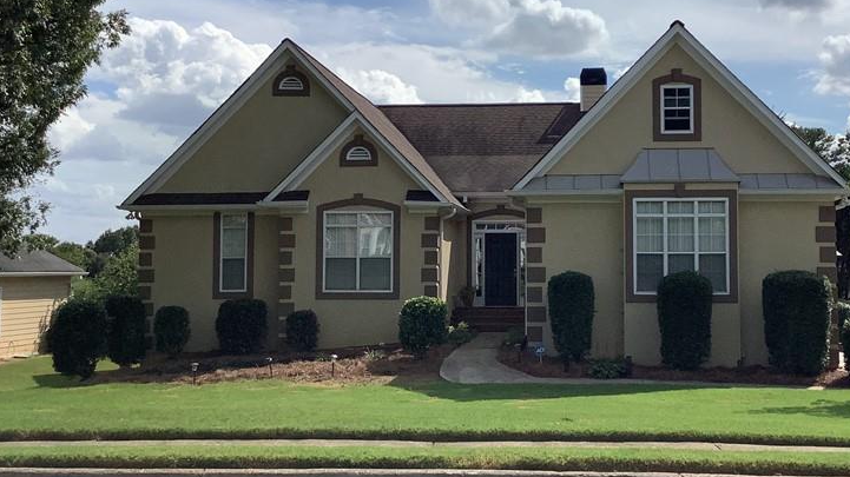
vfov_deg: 24.9
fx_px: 1081
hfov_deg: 42.7
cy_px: 201
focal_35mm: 48
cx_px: 505
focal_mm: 3.3
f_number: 2.4
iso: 25
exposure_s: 1/2717
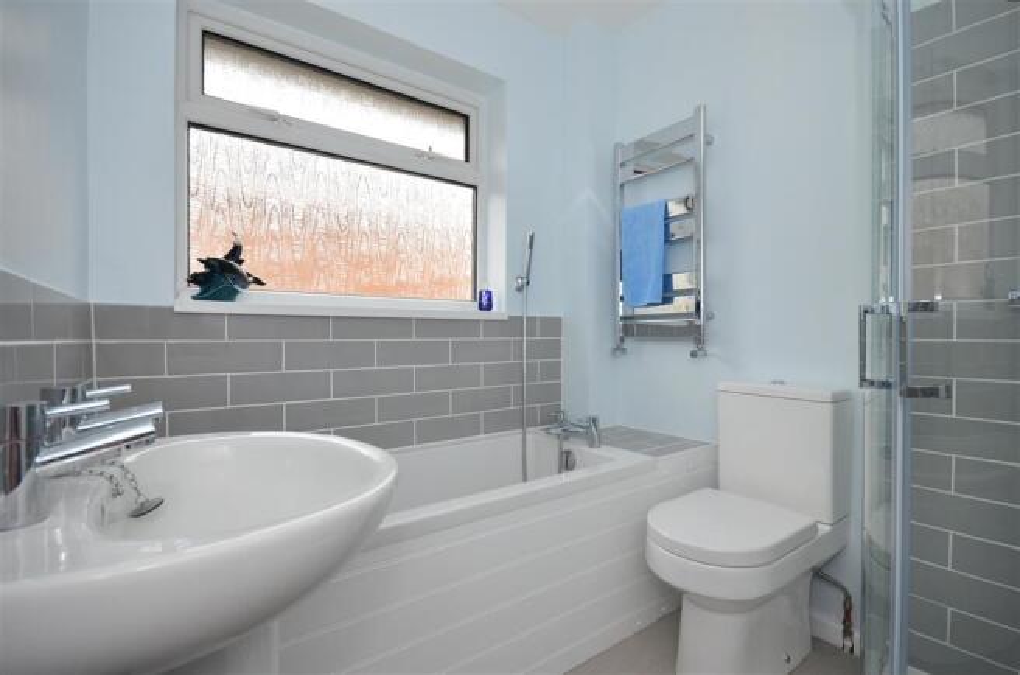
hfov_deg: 100.5
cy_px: 338
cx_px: 510
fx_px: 424
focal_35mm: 15
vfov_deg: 77.0
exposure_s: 1/200
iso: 640
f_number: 7.1
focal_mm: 10
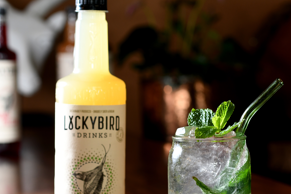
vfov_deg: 9.4
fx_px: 1172
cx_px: 204
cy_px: 163
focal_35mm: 145
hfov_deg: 14.1
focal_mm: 60
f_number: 6.3
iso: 320
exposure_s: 1/25
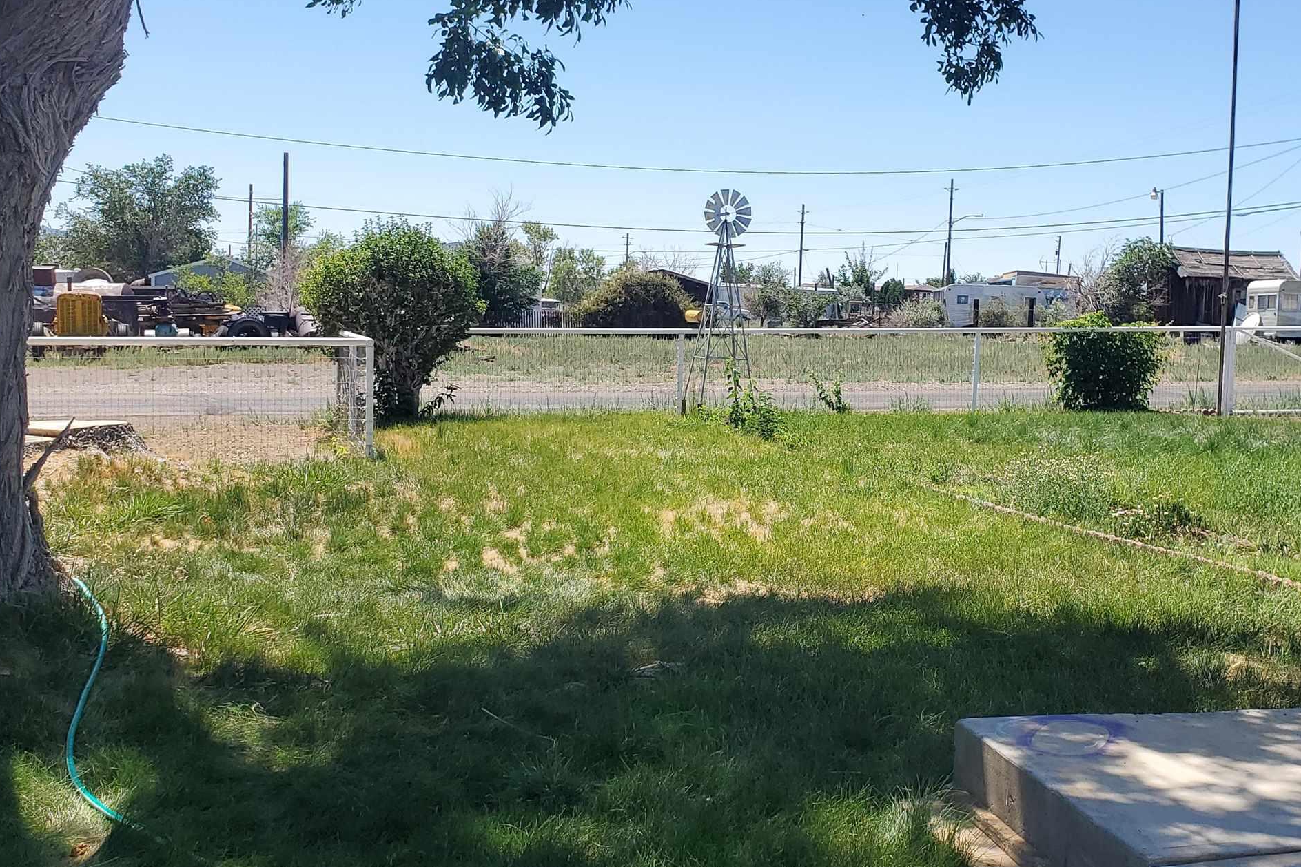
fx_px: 1590
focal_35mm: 44
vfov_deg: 30.5
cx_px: 872
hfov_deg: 43.8
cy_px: 492
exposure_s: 1/1333
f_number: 2.4
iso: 50
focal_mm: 4.3
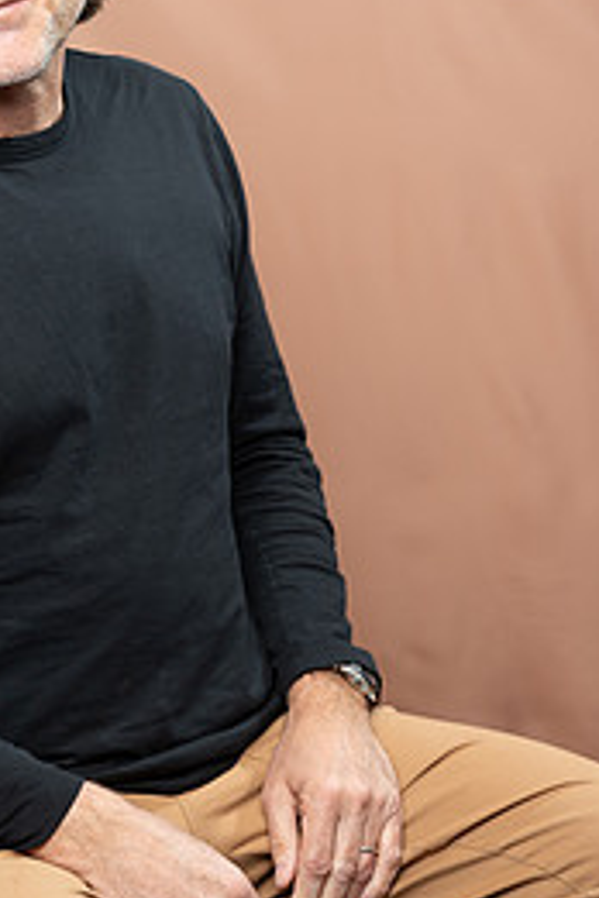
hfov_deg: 13.0
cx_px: 90
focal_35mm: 105
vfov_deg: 19.4
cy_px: 368
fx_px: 2620
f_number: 4
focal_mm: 61
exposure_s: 1/160
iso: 320
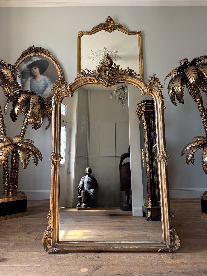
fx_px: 191
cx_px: 104
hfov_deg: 56.8
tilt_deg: +2.7
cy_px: 138
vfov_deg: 71.6
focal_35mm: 24
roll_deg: +0.8
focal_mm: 6.76
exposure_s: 1/121
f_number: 1.78
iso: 100
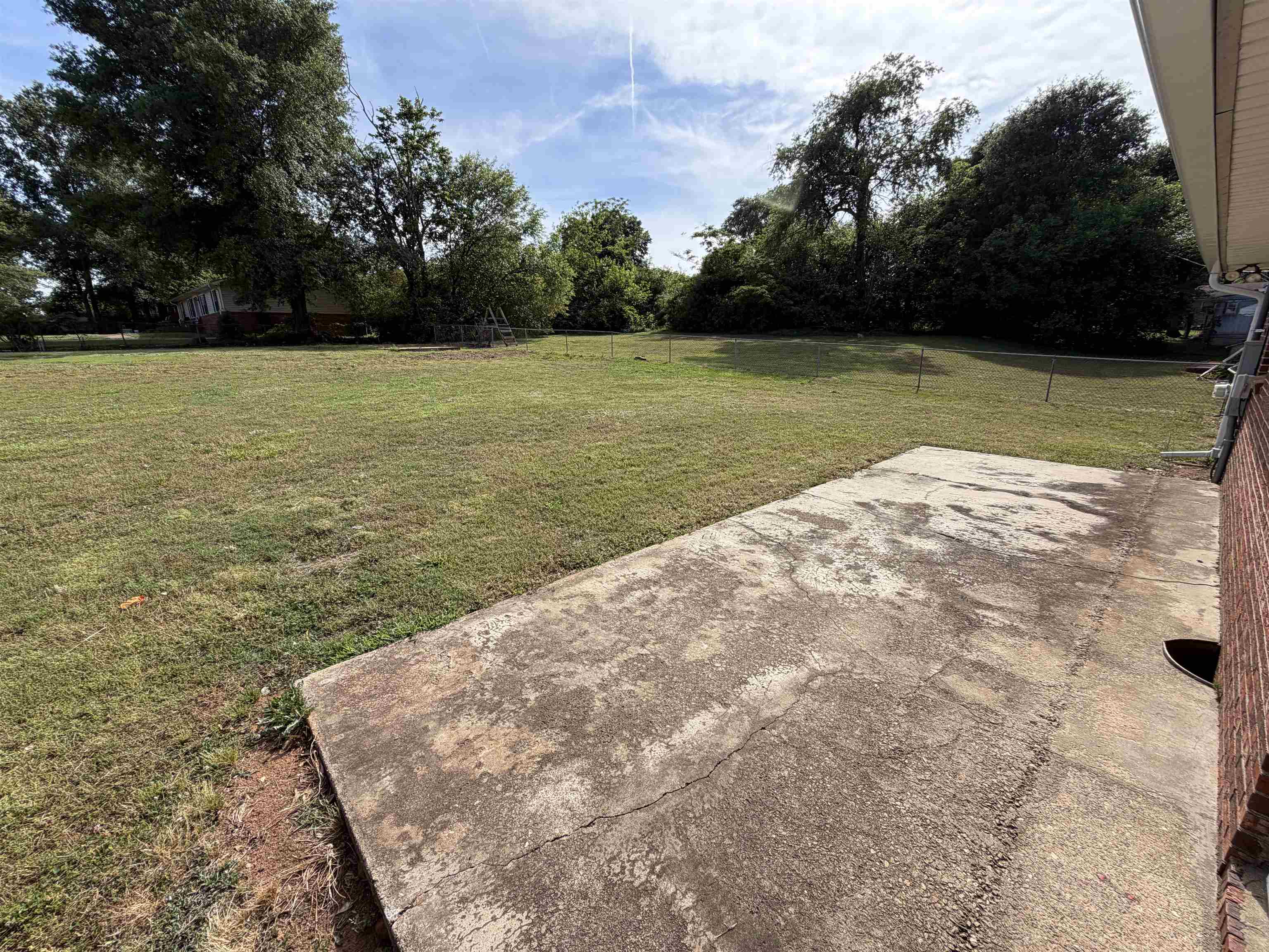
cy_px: 476
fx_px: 513
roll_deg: +1.9
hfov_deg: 102.1
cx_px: 634
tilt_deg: -15.0
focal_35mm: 14
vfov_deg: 85.7
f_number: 2.2
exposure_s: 1/770
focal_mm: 2.22
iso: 32
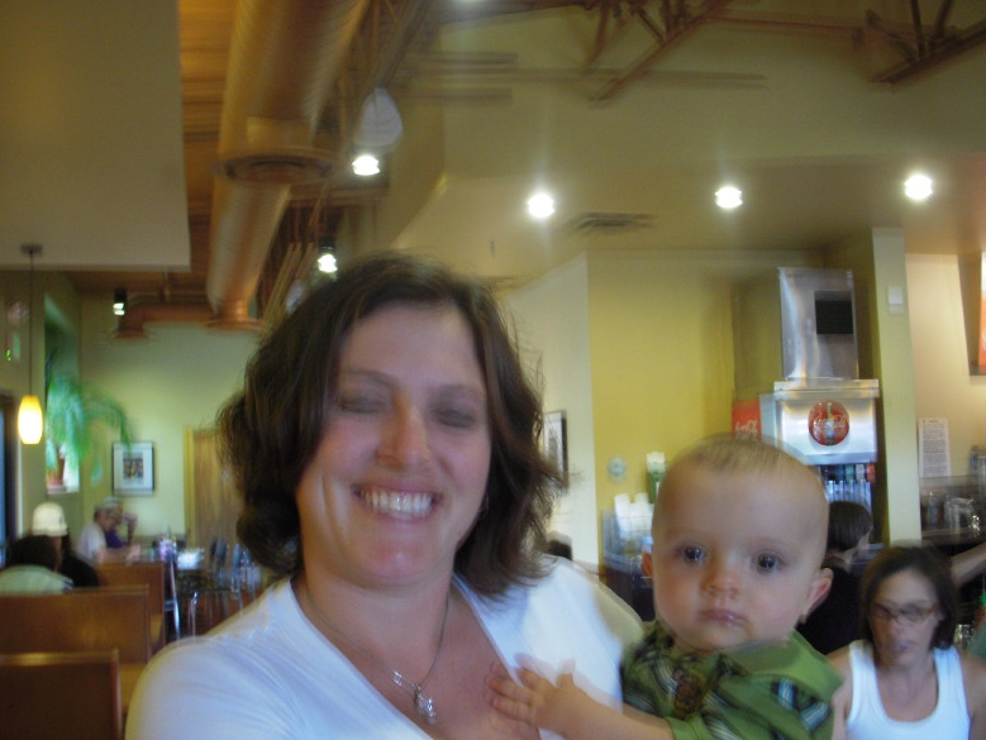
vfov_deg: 36.8
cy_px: 368
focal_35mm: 39
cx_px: 499
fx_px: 1111
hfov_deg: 47.8
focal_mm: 6.3
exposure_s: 1/8
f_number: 3.3
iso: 250
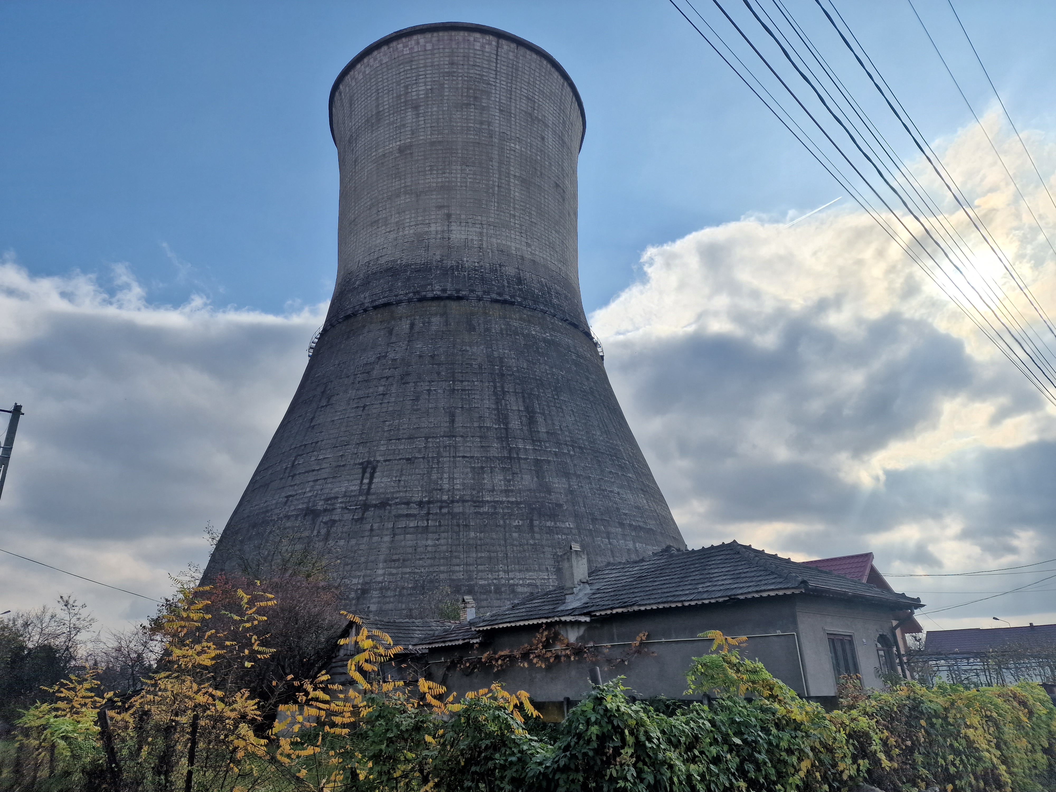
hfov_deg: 73.9
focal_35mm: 23
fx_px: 702
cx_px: 528
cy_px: 396
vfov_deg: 58.9
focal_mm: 6.4
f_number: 1.8
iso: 50
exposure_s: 1/1568
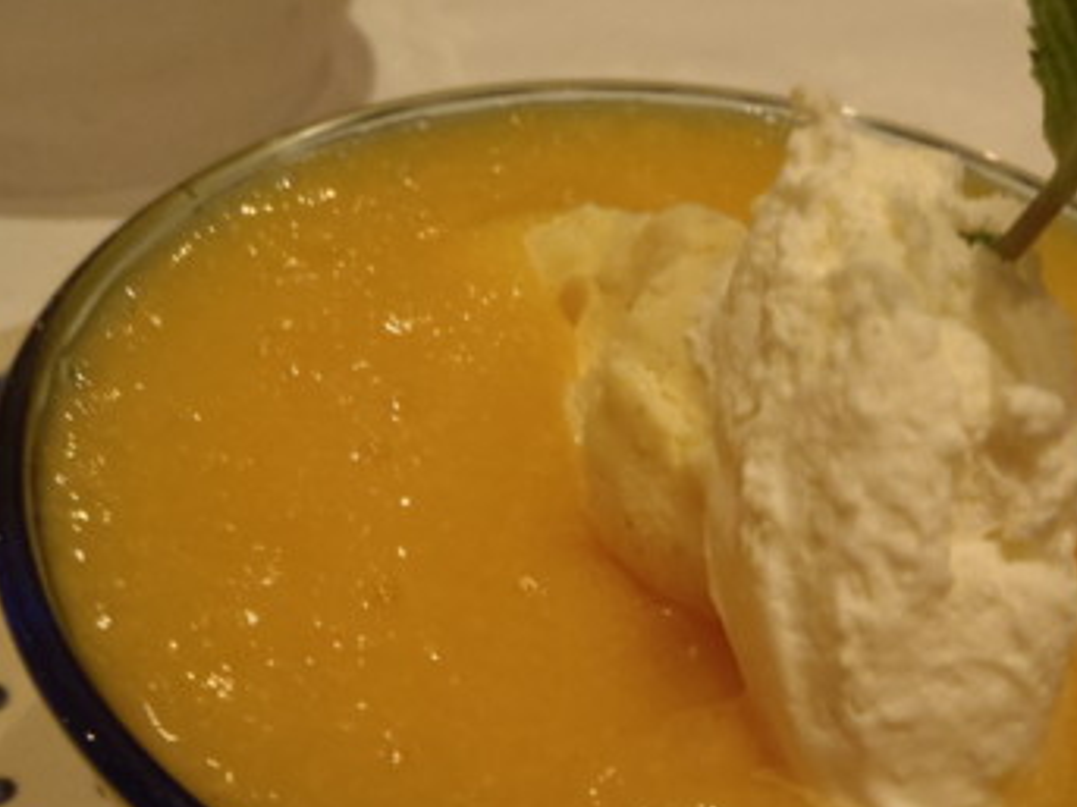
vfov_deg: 29.4
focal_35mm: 49
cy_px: 550
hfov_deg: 38.8
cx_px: 637
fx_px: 1524
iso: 320
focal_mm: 5
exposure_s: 1/4
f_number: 3.9
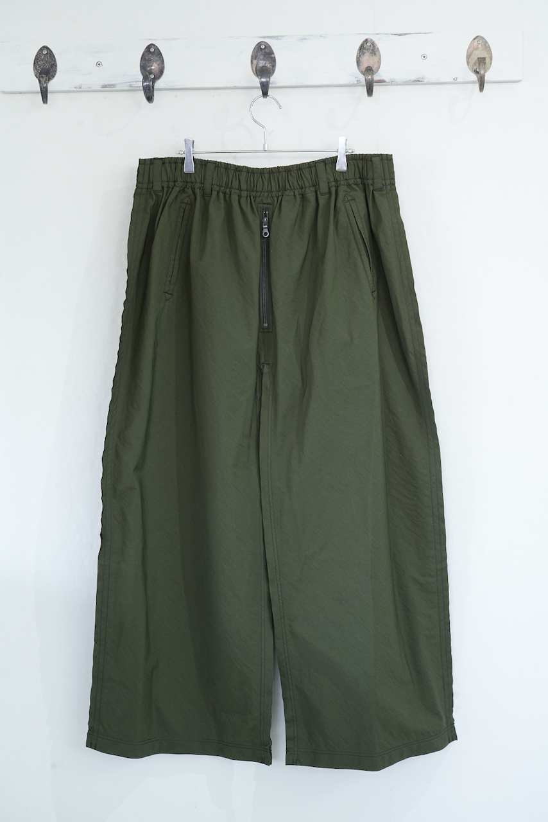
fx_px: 1255
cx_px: 274
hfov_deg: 24.6
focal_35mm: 55
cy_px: 411
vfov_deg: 36.2
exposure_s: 1/25
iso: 1250
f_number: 9
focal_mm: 55
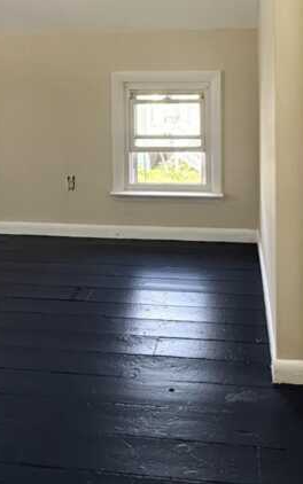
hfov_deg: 35.2
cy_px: 91
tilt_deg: -1.3
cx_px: 188
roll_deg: +0.1
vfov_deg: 50.4
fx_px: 475
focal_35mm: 36
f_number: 2.2
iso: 100
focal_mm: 2.22
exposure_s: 1/99
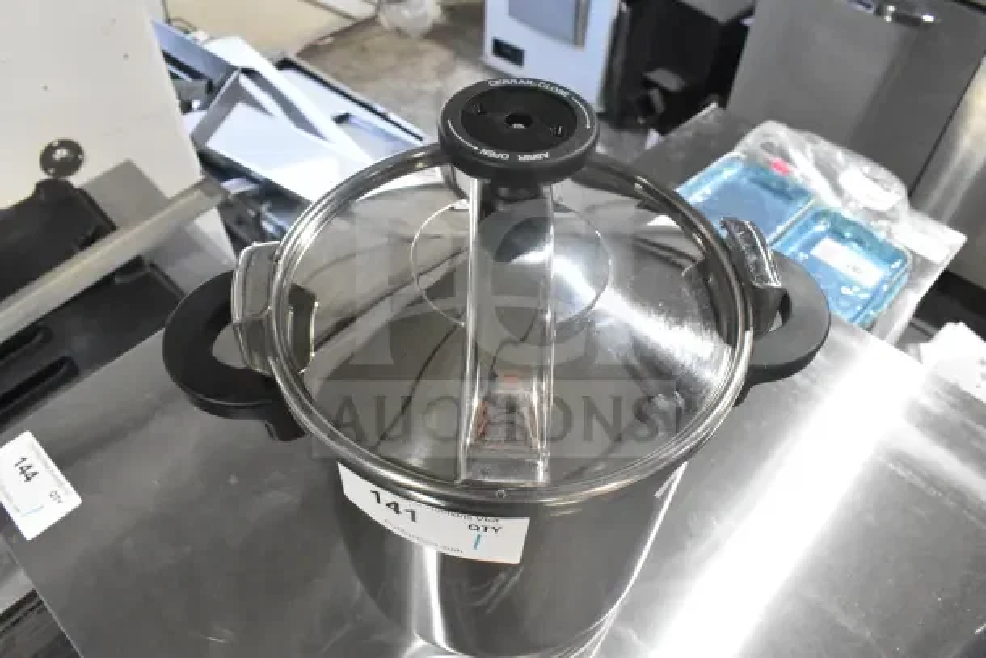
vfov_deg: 48.0
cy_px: 329
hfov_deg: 67.4
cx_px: 493
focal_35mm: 27
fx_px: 740
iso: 6400
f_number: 7.1
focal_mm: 18
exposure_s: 1/200
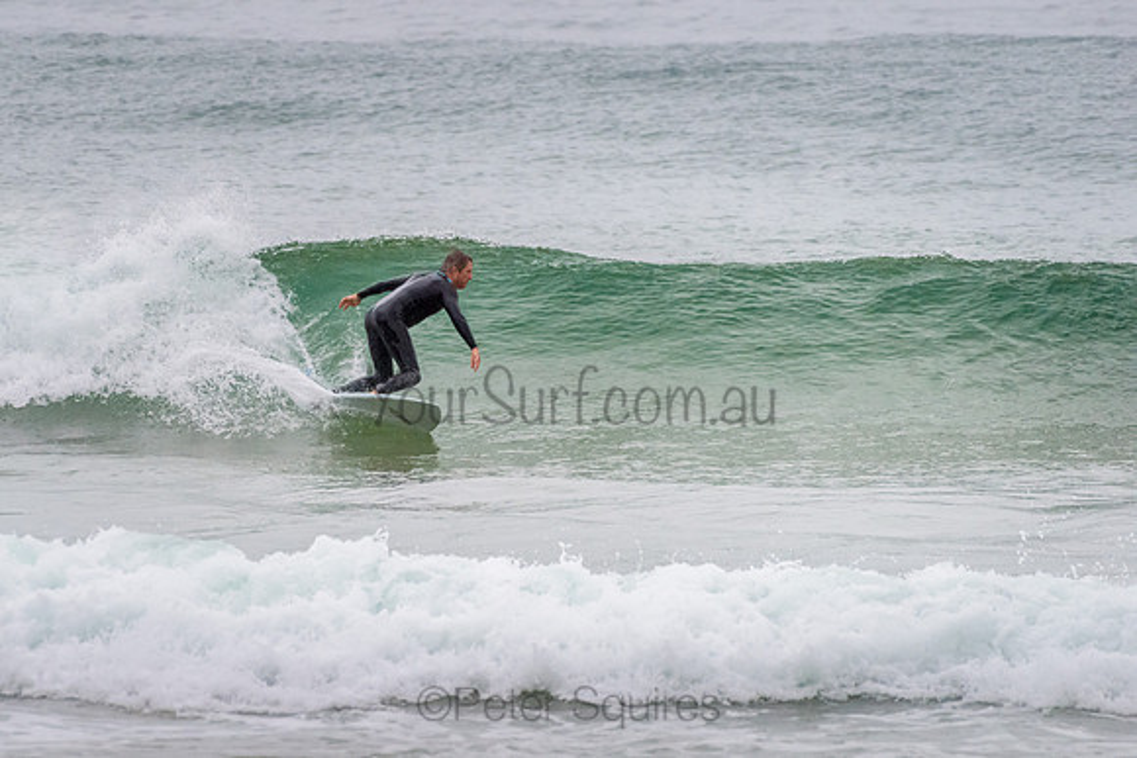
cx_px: 440
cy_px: 352
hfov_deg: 3.4
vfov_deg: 2.2
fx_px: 19375
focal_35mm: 613
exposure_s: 1/1000
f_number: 5.6
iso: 1000
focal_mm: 500
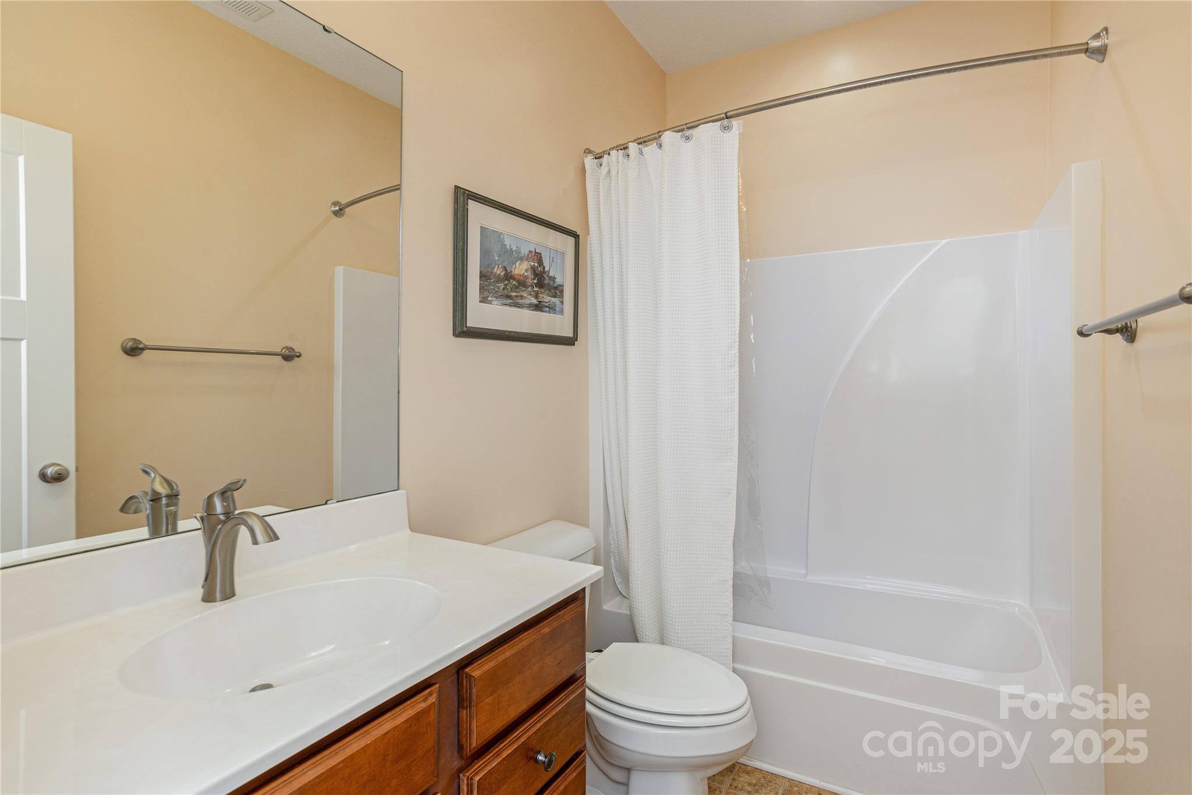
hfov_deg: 93.3
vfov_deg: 70.5
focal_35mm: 17
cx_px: 596
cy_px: 398
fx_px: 563
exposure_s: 1/60
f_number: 8
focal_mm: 17
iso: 320
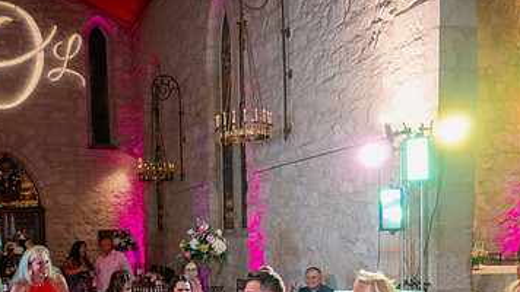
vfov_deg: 27.6
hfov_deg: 48.5
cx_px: 169
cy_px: 277
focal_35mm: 41
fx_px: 565
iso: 1250
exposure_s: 1/60
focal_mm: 24
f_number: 3.5
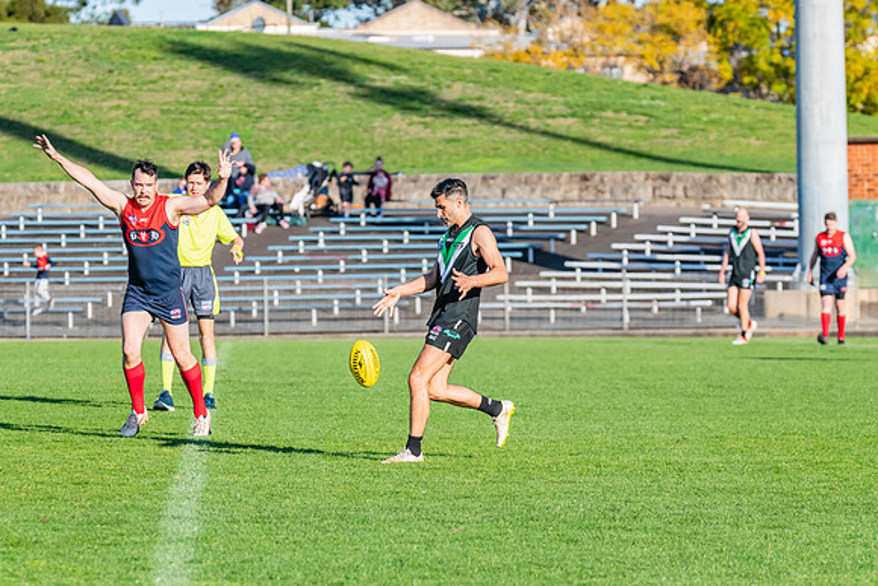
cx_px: 429
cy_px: 294
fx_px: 6243
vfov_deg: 5.4
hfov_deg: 8.0
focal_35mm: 256
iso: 800
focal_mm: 240
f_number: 8
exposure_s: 1/1600
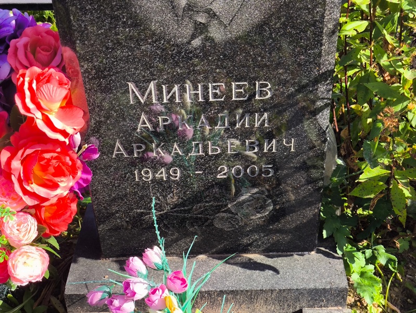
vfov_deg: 29.1
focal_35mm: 50
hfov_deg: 38.2
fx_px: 601
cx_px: 208
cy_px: 156
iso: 50
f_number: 1.7
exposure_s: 1/676
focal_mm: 4.71
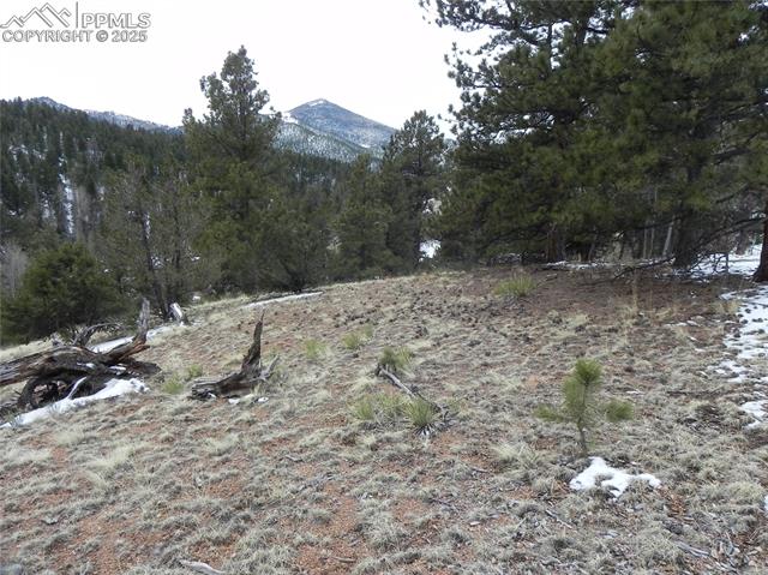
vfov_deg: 53.0
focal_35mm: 26
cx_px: 384
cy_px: 288
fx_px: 576
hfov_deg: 67.3
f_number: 7.1
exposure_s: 1/334
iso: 160
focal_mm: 4.6
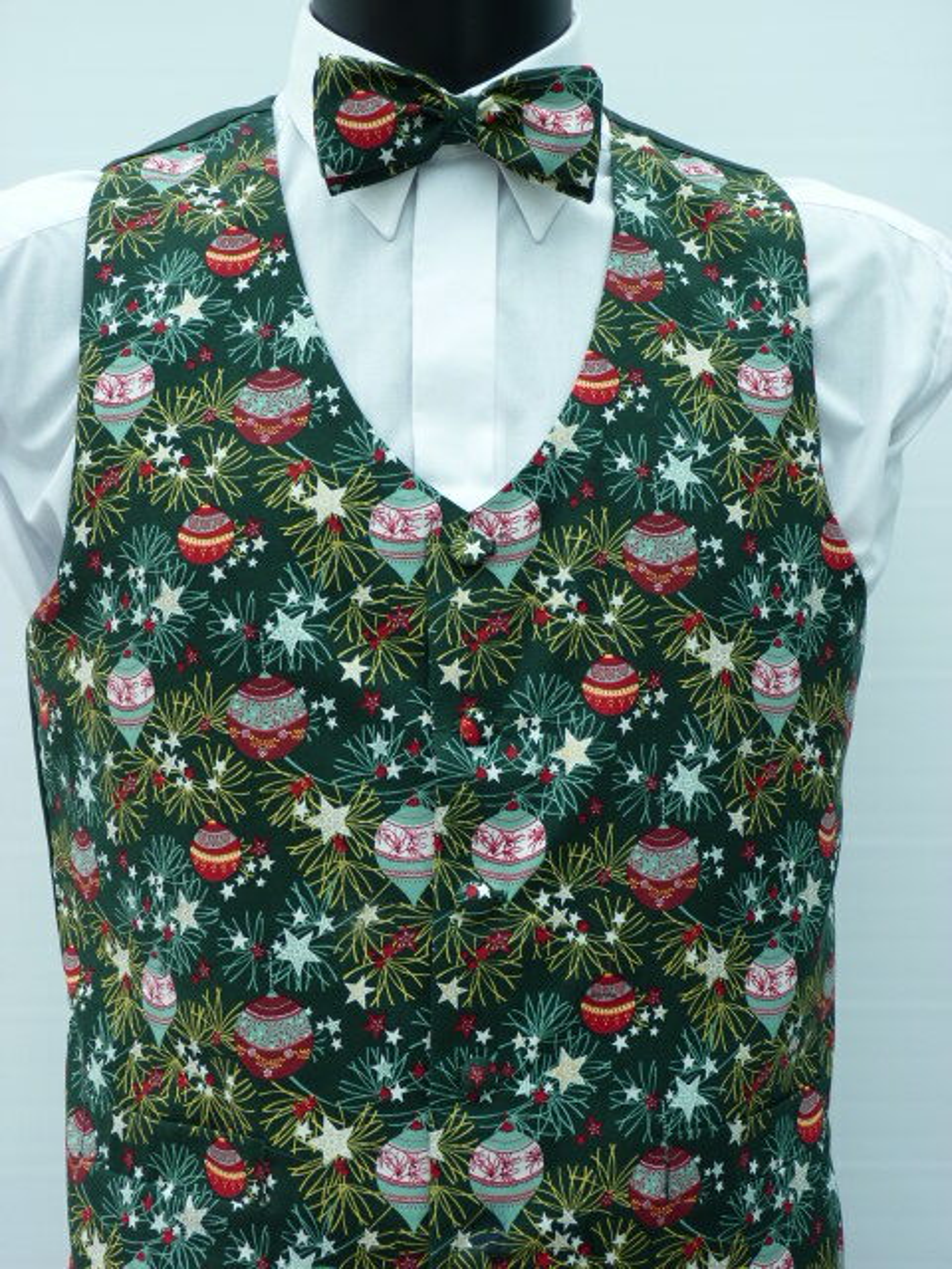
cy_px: 634
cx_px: 476
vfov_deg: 43.9
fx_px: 1577
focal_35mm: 43
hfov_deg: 33.6
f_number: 3
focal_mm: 7.6
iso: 80
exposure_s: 1/50
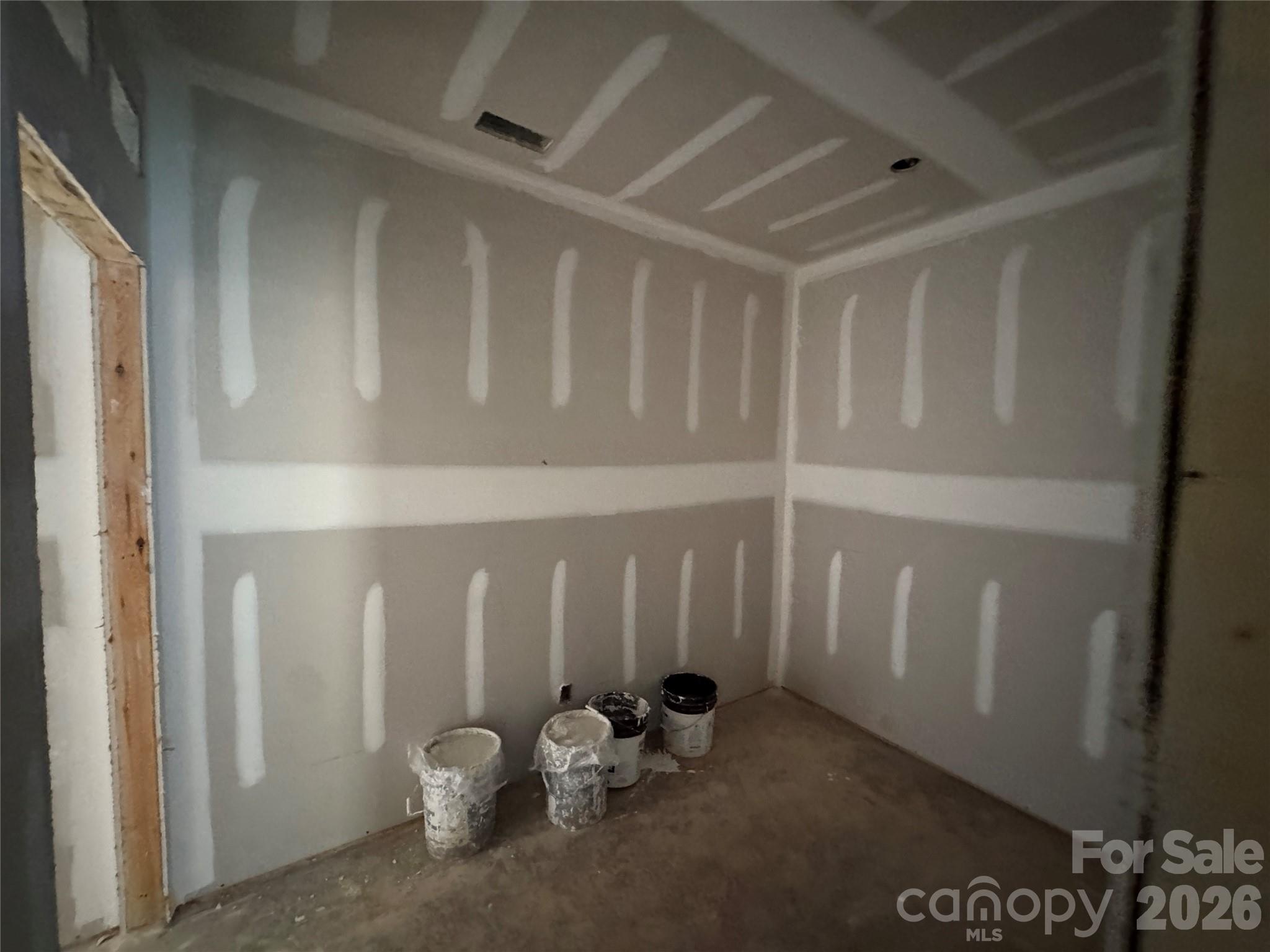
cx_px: 635
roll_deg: -1.1
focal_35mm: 14
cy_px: 476
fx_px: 514
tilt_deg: -2.9
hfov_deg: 102.1
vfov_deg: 85.7
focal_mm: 2.22
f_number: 2.2
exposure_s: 1/37
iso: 1600
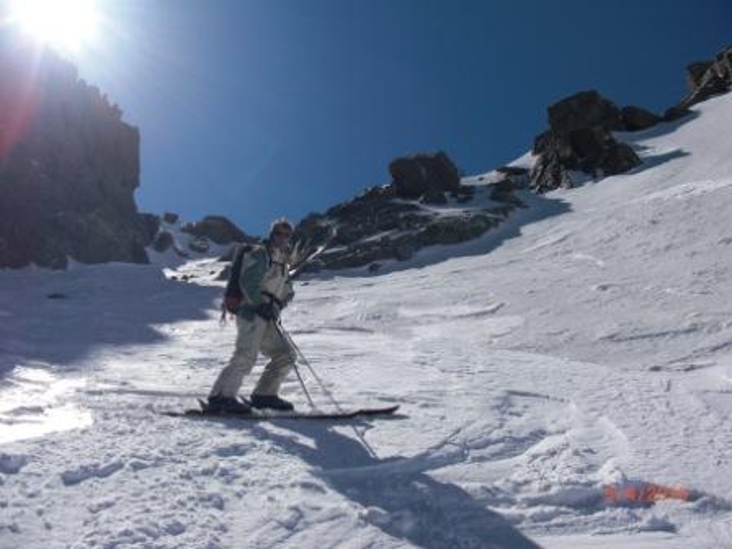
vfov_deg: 39.7
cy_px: 274
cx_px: 366
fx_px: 761
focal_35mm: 36
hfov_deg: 51.4
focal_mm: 6.3
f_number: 7.9
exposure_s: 1/500
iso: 50
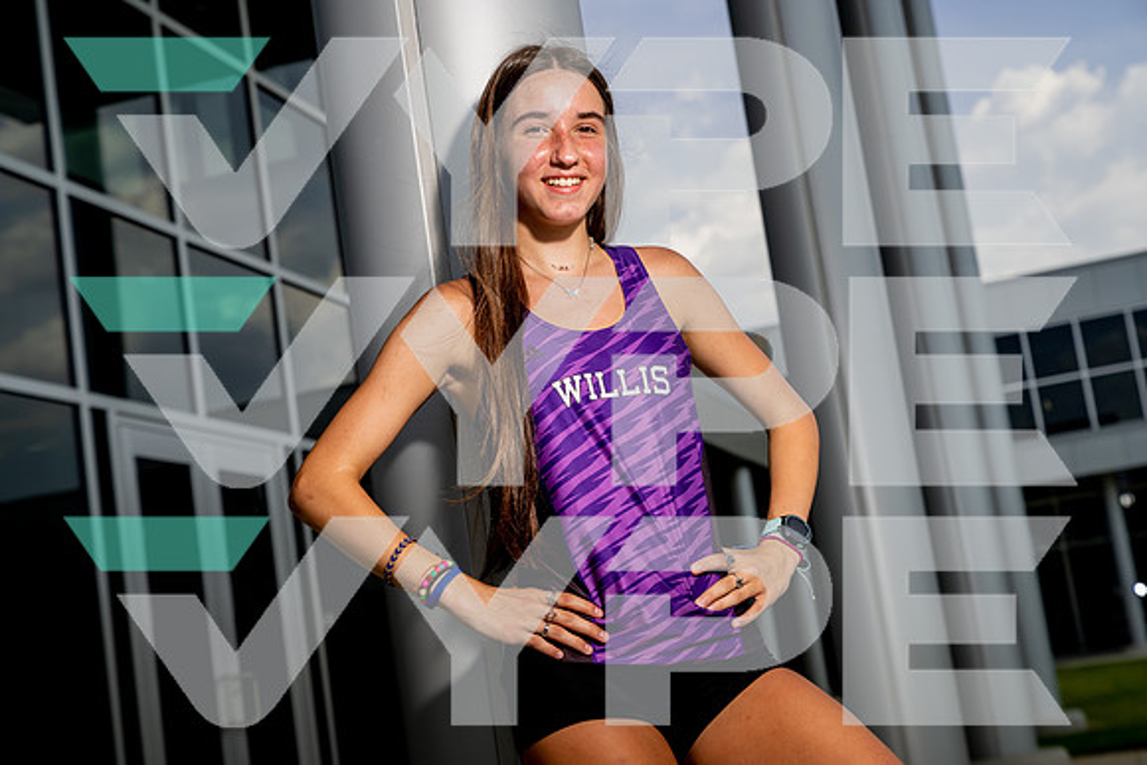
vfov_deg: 23.8
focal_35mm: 57
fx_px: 1816
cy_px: 382
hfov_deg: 35.0
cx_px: 574
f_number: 4.5
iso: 125
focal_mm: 57
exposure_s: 1/2000
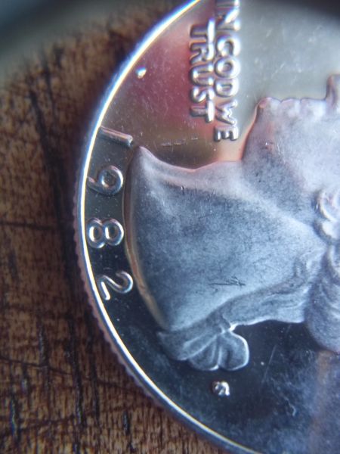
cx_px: 170
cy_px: 227
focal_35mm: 36
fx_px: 471
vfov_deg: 51.4
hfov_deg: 39.7
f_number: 3.1
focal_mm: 6.5
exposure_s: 1/30
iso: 160
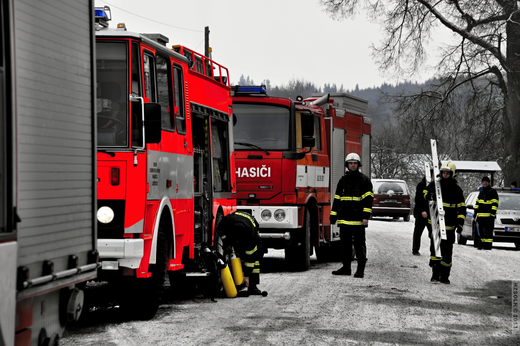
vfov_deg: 12.1
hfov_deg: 18.2
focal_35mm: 112
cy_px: 173
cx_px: 260
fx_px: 1623
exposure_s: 1/200
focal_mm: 75
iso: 200
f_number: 7.1
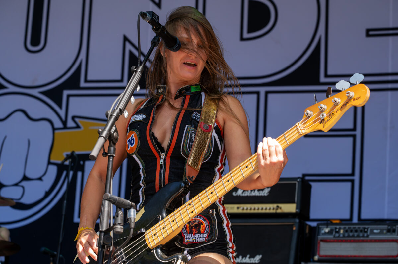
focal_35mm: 100
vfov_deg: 13.7
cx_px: 199
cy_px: 132
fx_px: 1105
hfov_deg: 20.4
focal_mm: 100
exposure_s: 1/2000
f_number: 8
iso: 4000
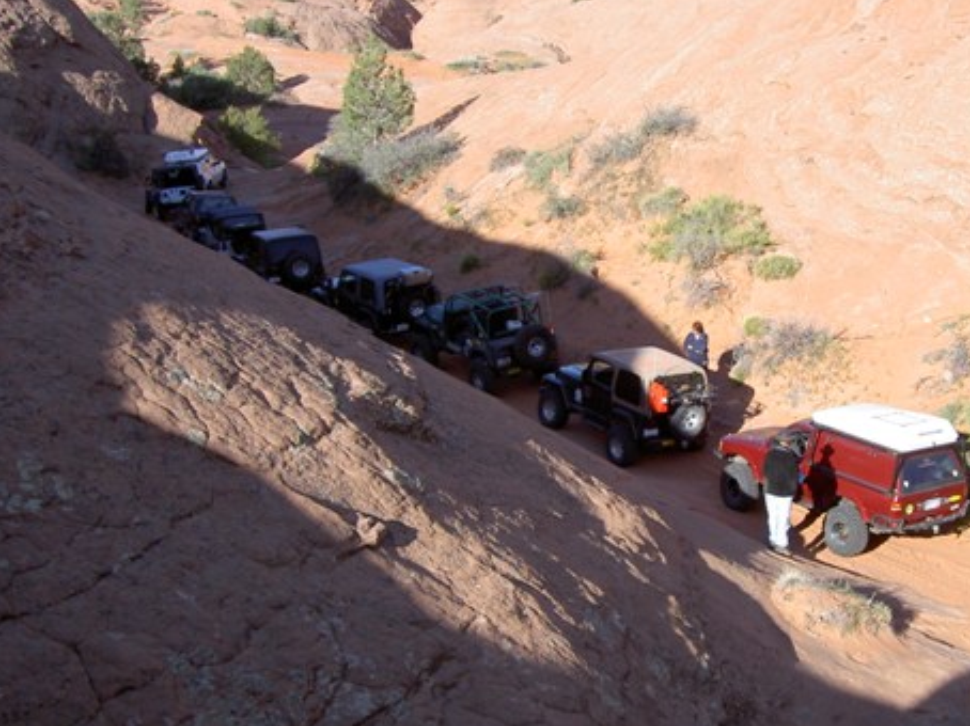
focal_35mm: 55
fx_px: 1540
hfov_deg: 34.7
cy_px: 425
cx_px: 641
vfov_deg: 26.5
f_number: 4.7
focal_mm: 8
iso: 100
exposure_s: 1/320
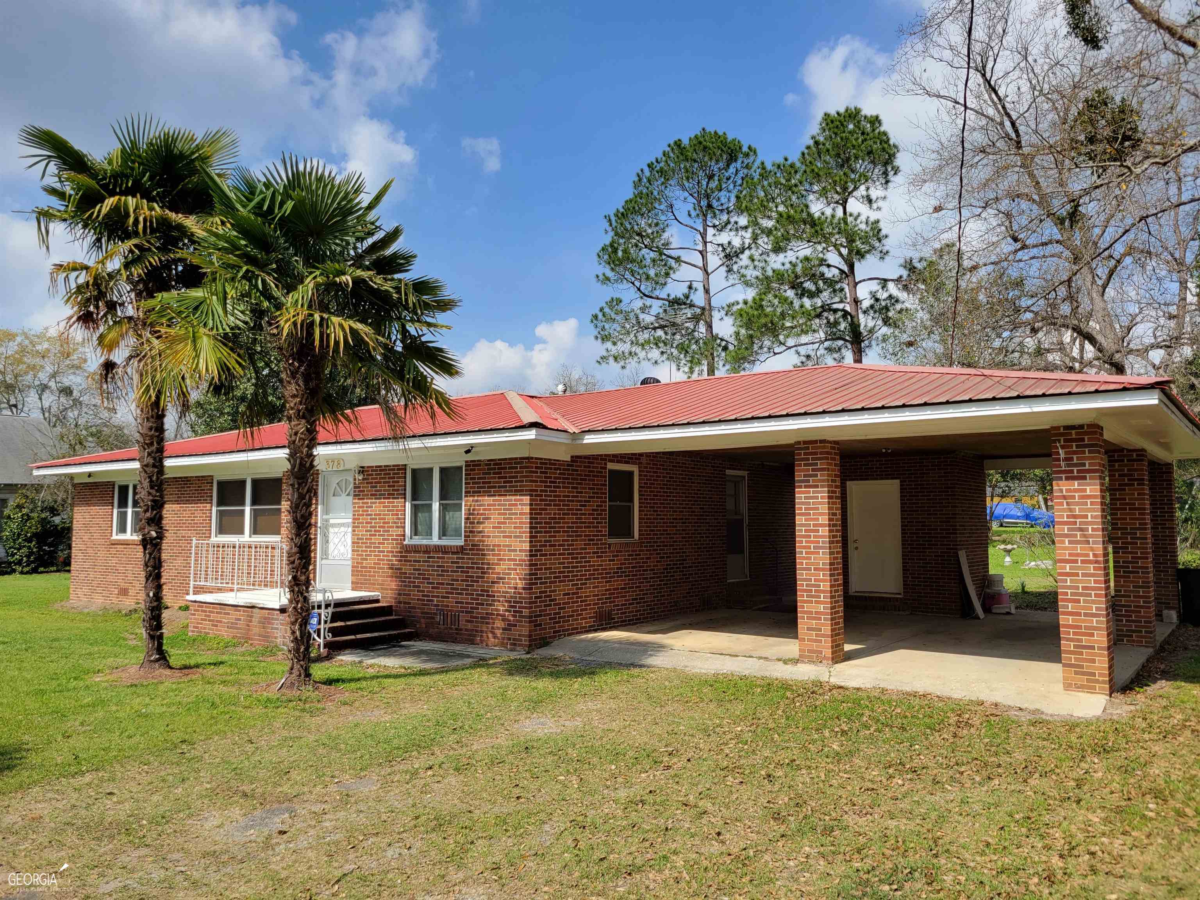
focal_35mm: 26
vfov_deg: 53.1
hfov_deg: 67.3
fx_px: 901
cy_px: 450
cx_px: 600
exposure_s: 1/1989
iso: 40
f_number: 1.8
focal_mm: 5.4
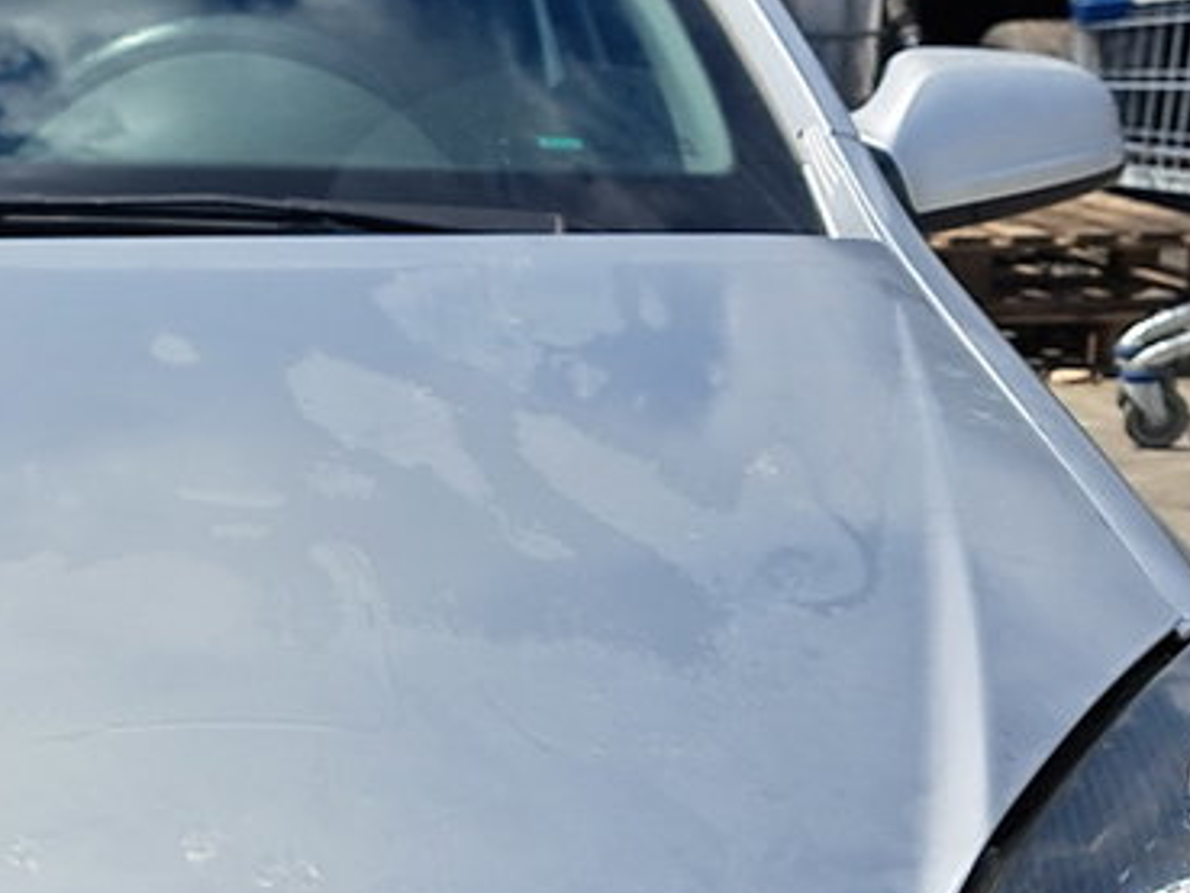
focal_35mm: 104
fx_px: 3576
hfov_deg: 17.8
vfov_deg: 14.1
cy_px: 783
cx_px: -290
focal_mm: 5.23
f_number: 1.8
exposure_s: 1/1957
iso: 50
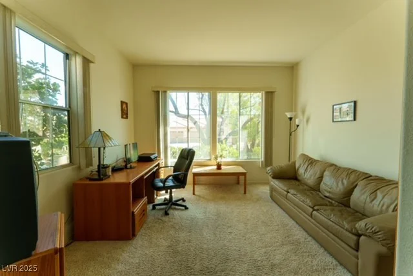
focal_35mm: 14
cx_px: 206
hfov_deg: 104.2
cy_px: 138
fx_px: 161
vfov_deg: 81.3
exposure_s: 1
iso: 100
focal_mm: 14
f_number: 22
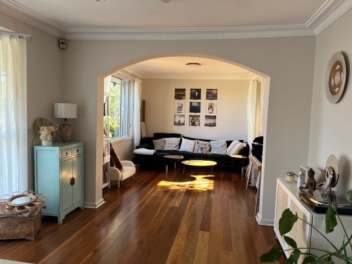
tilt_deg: -5.0
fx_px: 264
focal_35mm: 26
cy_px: 132
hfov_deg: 67.3
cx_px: 176
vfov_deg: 53.1
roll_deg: -1.9
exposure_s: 1/121
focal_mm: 5.1
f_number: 1.6
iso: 100
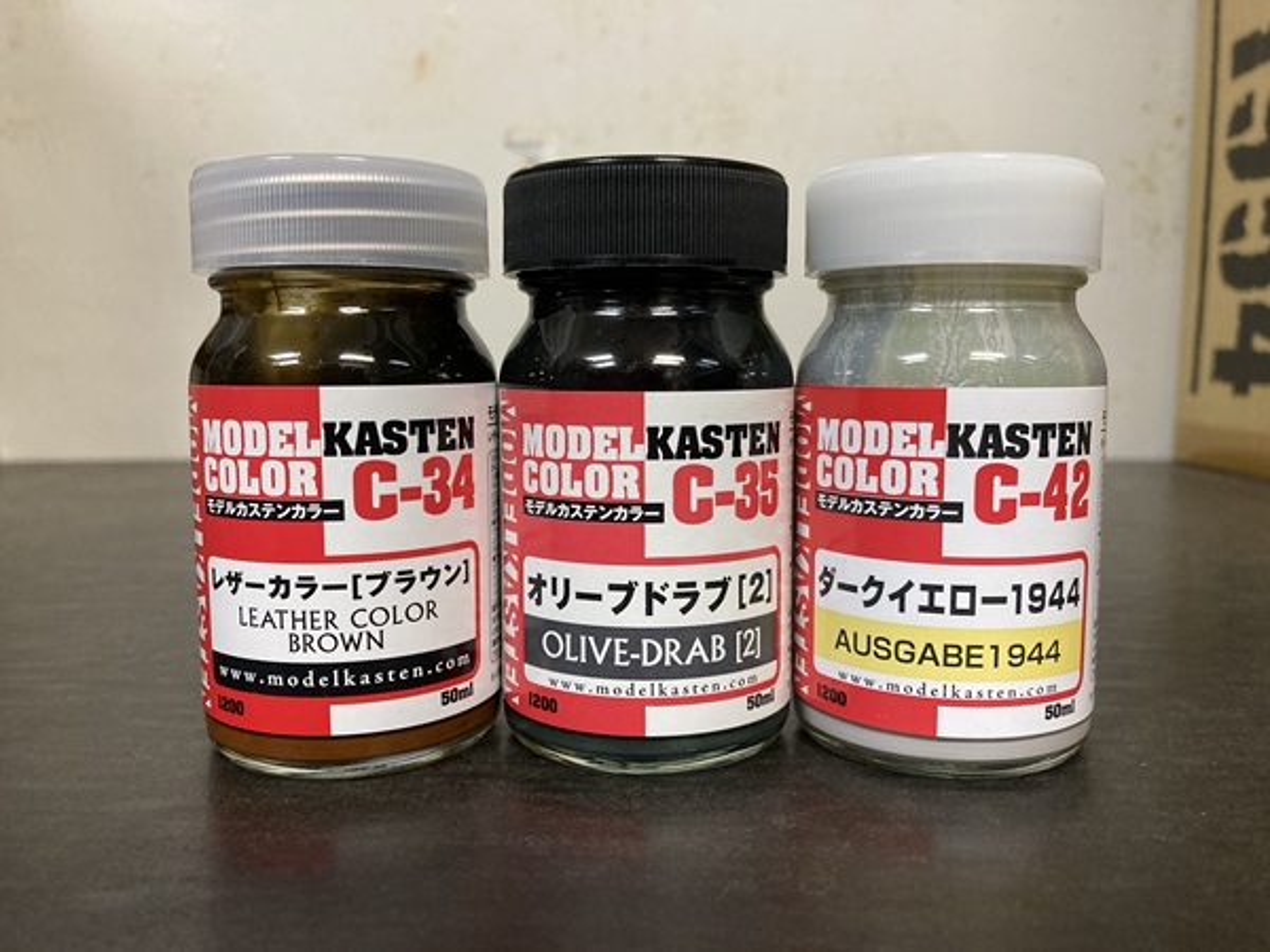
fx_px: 1027
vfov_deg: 49.7
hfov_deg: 63.4
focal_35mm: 28
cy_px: 476
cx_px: 635
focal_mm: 3.99
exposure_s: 1/60
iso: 200
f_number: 1.8
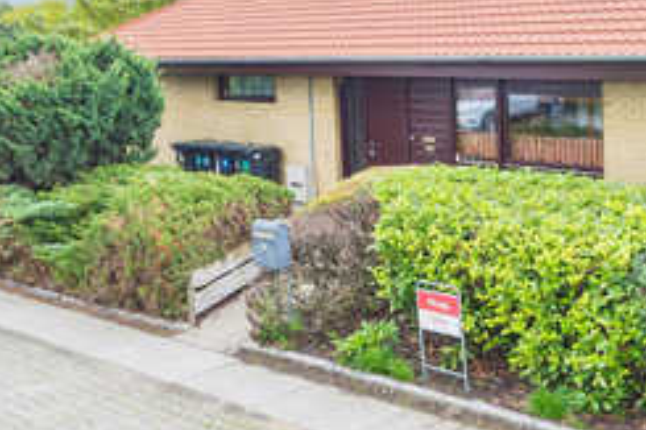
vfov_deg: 21.7
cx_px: 414
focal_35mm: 62
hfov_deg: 32.2
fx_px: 1112
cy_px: 104
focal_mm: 19
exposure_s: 1/40
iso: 250
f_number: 9
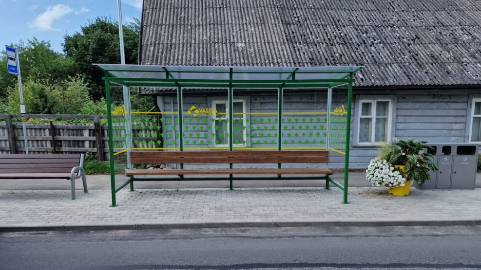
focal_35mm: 26
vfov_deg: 44.3
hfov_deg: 71.9
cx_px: 245
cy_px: 154
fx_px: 332
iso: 50
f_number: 1.8
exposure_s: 1/530
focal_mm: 6.4
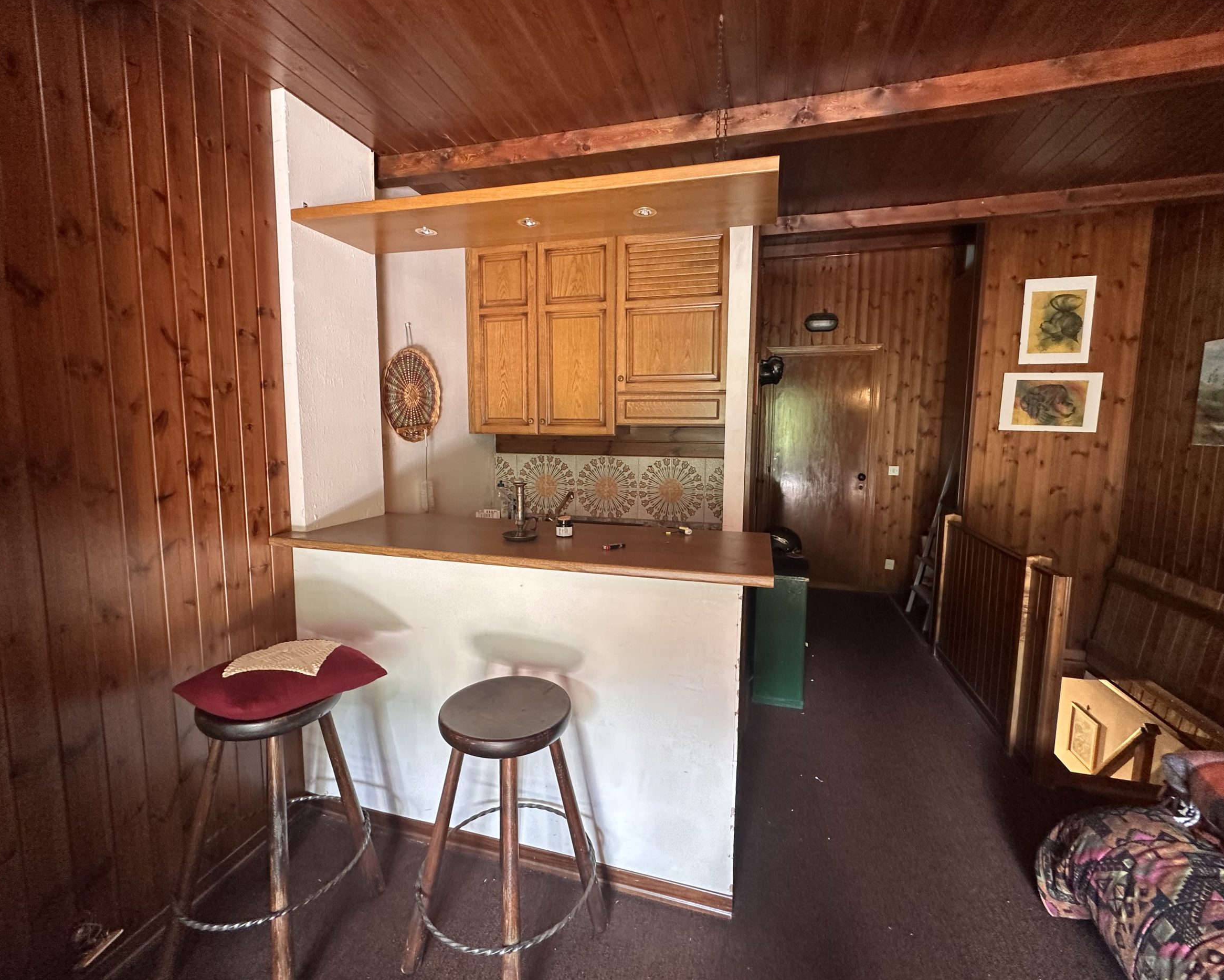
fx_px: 543
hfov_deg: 96.8
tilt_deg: -5.3
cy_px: 481
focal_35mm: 15
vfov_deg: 84.0
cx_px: 610
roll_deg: -0.3
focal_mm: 2.22
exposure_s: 1/50
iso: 250
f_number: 2.2
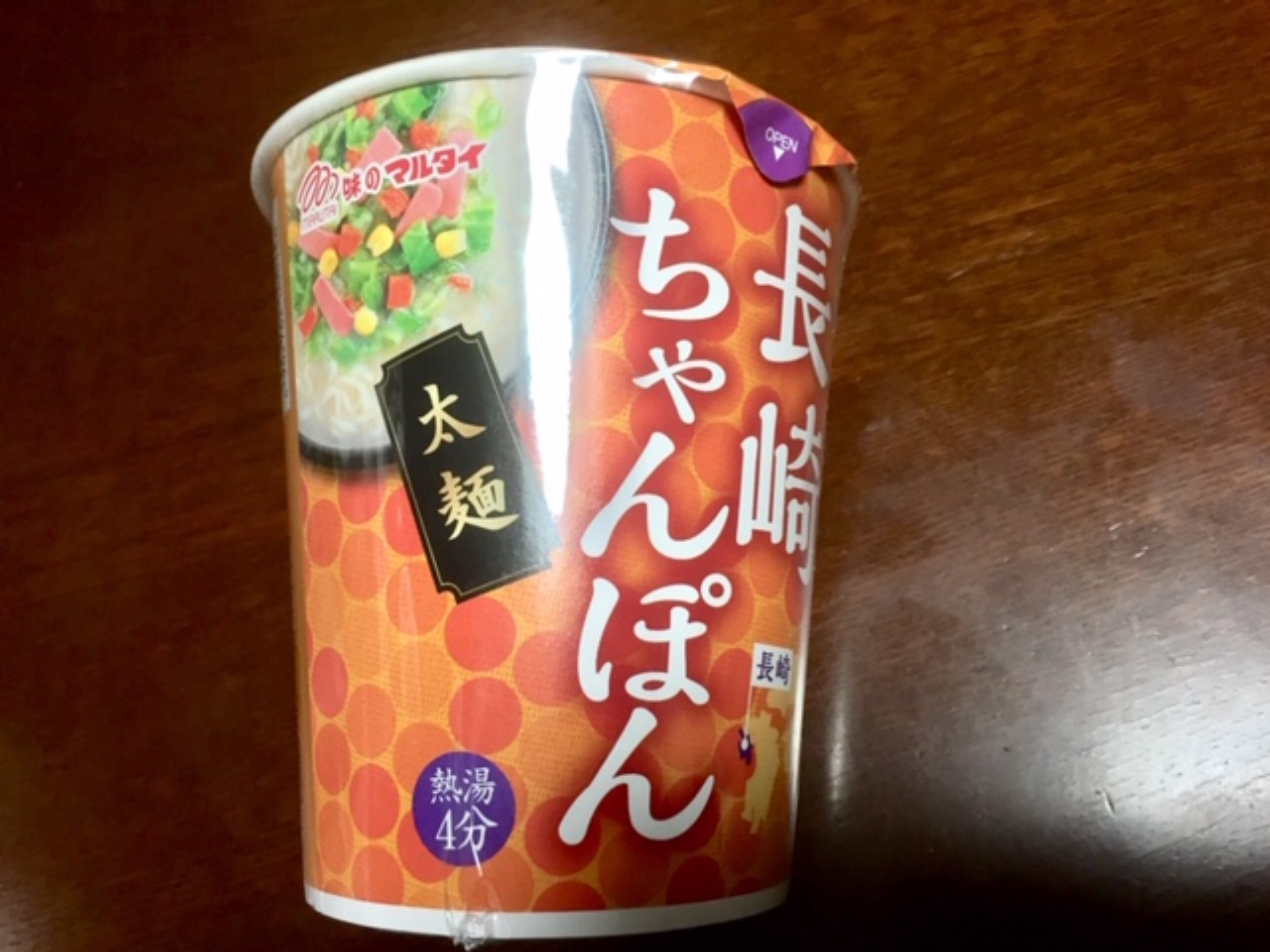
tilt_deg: -68.9
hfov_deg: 61.7
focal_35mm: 29
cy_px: 476
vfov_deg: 48.2
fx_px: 1064
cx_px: 635
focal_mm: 4.15
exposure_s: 1/30
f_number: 2.2
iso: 80
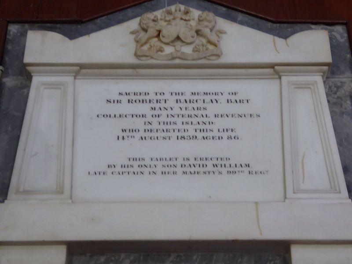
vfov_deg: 17.4
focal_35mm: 85
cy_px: 132
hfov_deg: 23.0
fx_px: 864
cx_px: 176
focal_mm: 14.1
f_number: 4.7
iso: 400
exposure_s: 1/8
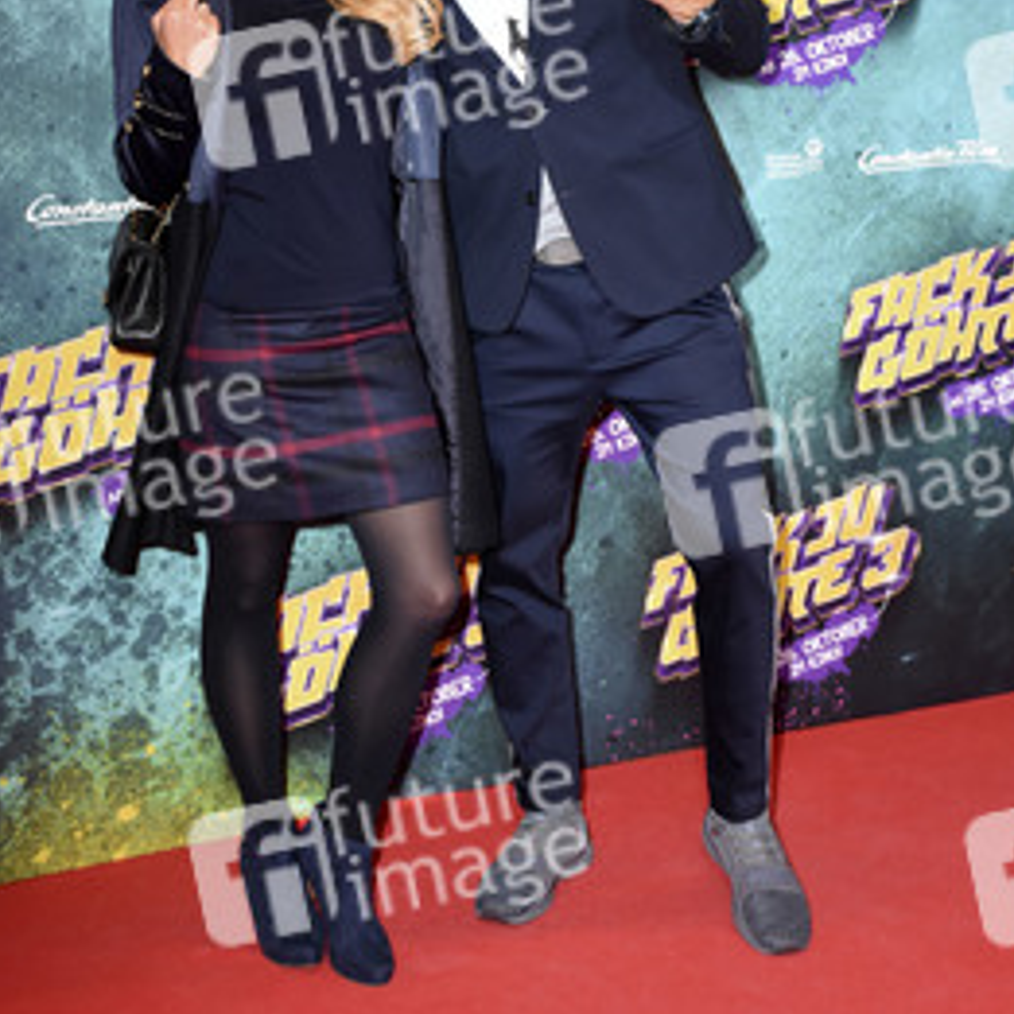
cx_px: 501
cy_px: 272
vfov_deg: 22.0
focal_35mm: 78
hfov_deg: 22.2
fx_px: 2585
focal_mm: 40
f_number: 4.5
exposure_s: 1/160
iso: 1600
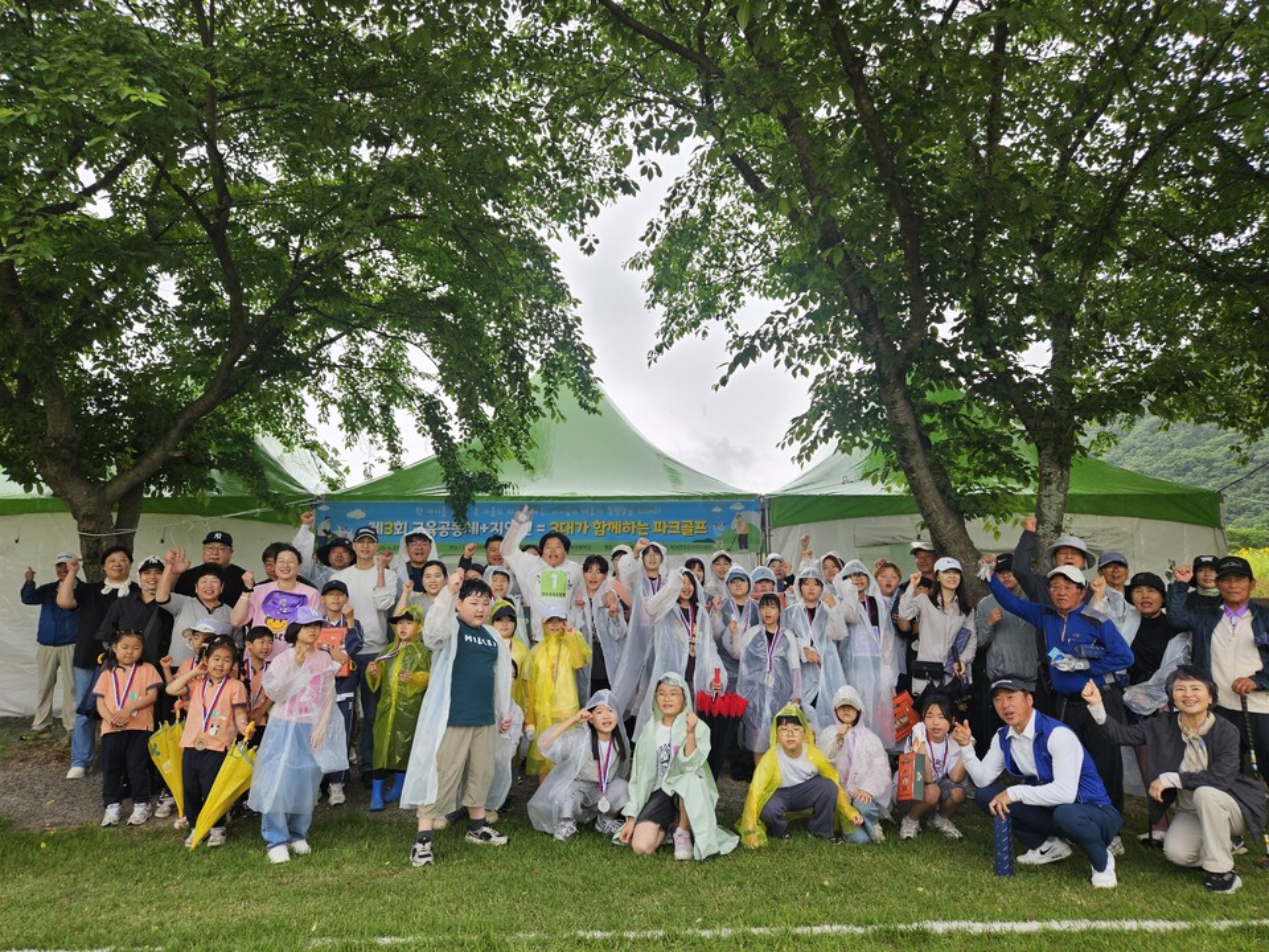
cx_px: 634
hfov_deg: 73.9
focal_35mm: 23
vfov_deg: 58.9
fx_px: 843
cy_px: 476
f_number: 1.8
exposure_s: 1/120
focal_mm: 5.4
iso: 25
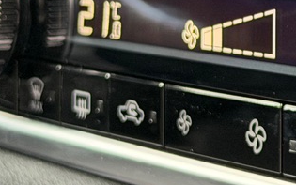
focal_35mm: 207
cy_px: -87
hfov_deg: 10.1
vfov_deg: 6.3
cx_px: 288
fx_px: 1670
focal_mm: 6.76
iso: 200
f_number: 1.78
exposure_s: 1/60
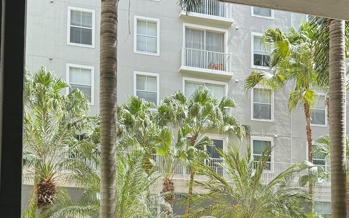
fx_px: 571
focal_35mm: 60
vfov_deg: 20.8
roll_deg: -0.5
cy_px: 224
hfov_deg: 33.7
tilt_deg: +4.6
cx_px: 229
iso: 80
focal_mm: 6.76
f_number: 1.78
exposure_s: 1/925
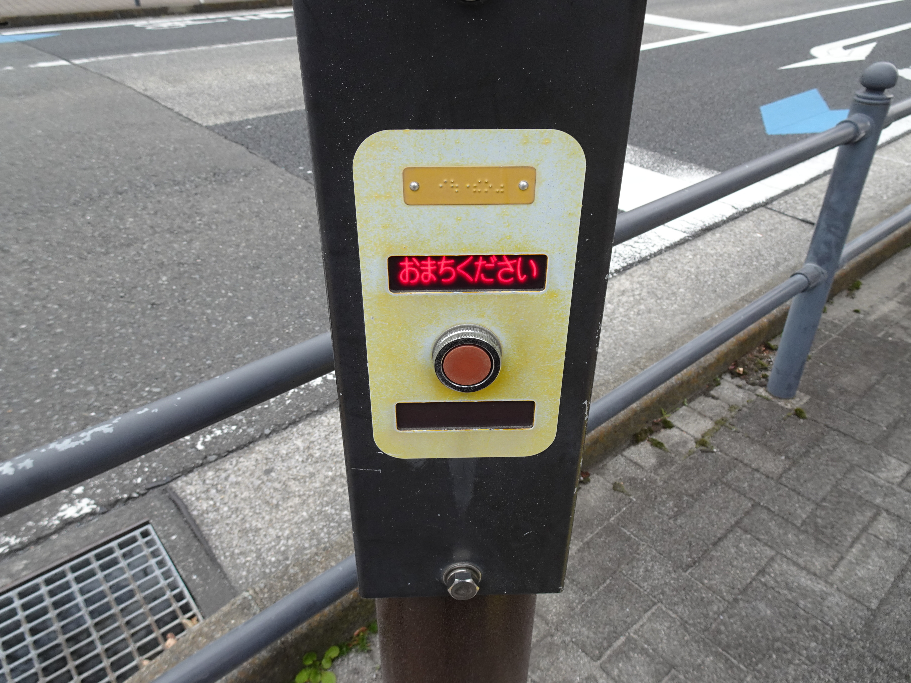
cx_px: 456
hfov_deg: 71.6
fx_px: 632
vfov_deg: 56.8
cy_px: 342
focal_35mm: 24
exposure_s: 1/80
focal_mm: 4.25
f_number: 3.5
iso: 100
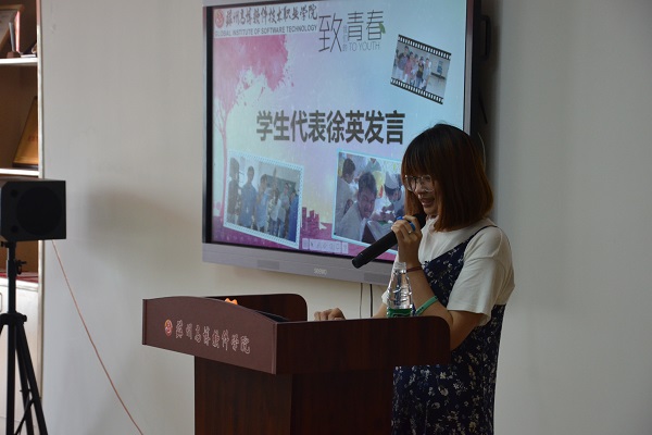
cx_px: 326
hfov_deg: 20.6
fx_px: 1793
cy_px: 218
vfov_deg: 13.8
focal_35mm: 99
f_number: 5.3
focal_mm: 66
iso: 1600
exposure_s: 1/125
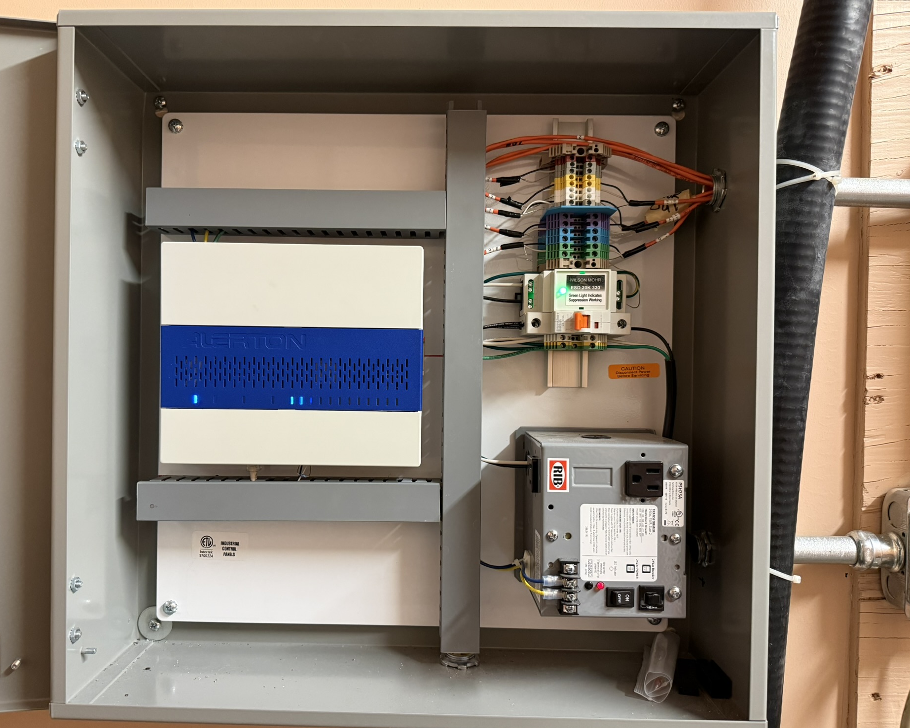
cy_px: 371
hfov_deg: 65.9
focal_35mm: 26
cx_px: 420
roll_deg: -1.0
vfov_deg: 54.9
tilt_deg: -0.1
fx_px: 700
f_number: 1.78
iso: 400
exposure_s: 1/60
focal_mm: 6.76
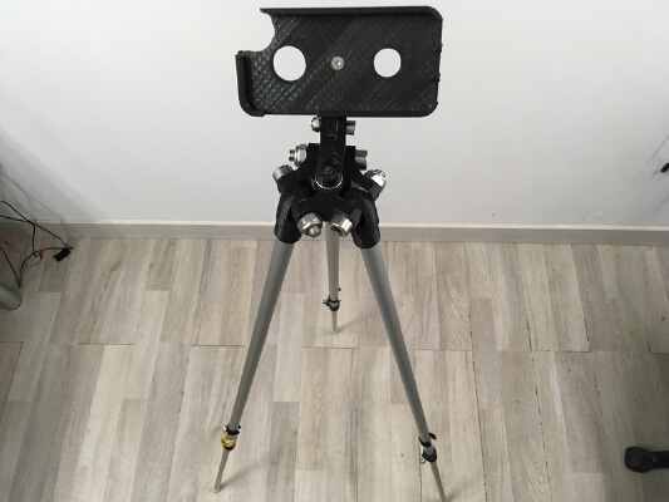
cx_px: 334
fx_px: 561
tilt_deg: -64.2
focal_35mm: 29
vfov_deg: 48.2
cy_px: 251
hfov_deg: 61.6
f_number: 2.2
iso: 125
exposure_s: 1/33
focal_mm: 4.15
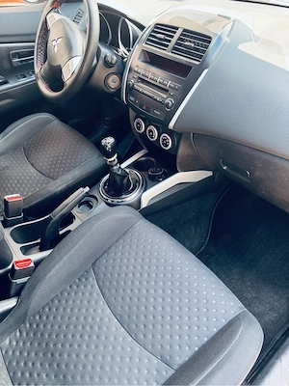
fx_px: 267
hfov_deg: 56.8
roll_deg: -0.2
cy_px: 193
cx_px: 144
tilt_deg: -40.9
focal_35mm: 24
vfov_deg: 71.6
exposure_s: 1/91
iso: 200
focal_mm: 6.76
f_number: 1.78
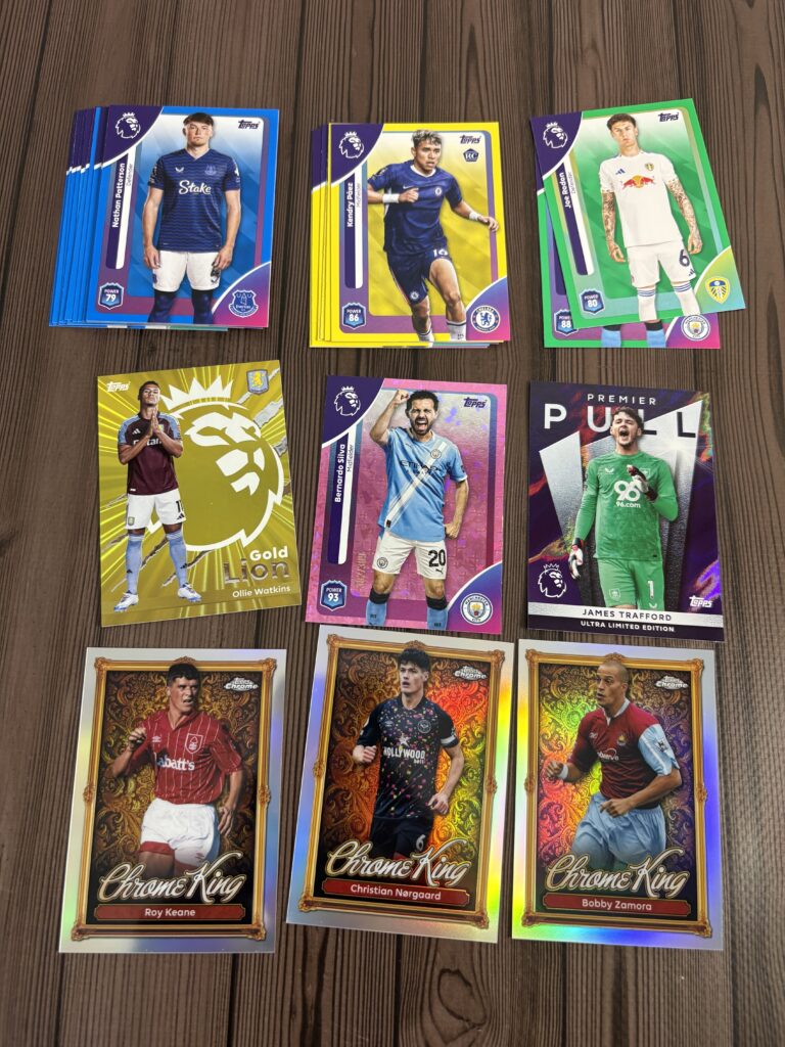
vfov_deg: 67.3
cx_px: 392
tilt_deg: -80.3
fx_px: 786
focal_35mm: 26
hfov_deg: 53.1
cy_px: 524
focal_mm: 5.96
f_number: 1.6
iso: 160
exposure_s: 1/60
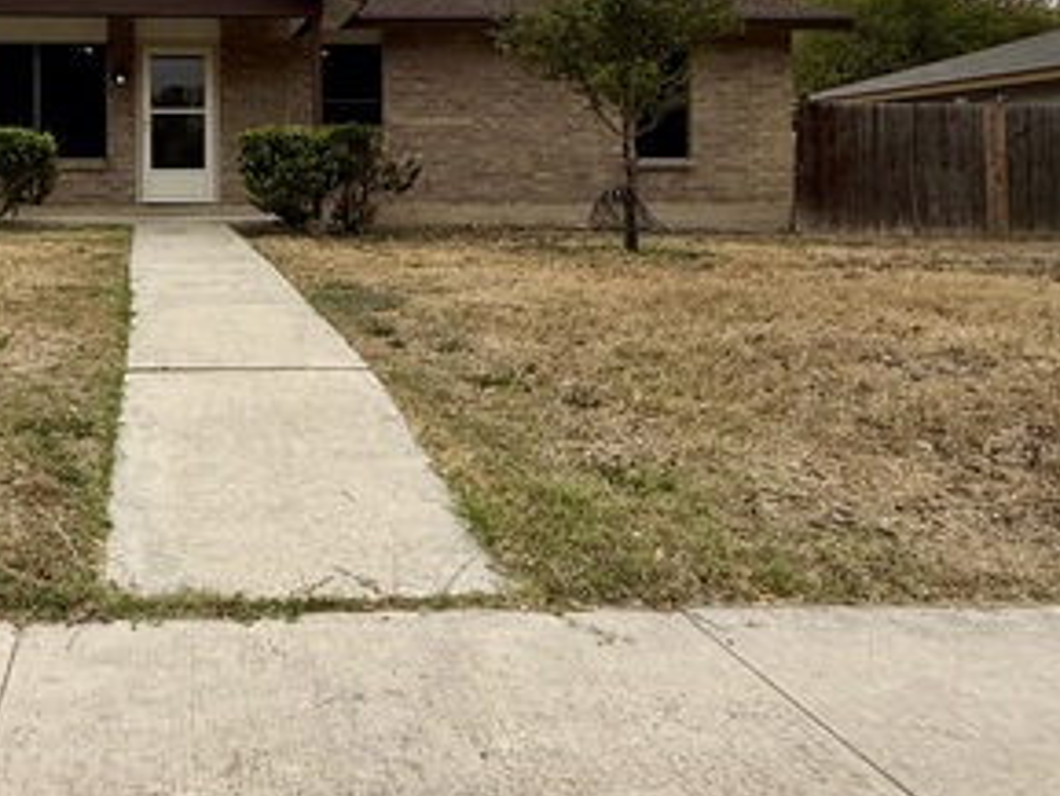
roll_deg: -0.2
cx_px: 187
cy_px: 191
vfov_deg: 43.9
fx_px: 950
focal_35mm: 31
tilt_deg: +1.4
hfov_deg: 53.7
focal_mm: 2.22
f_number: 2.2
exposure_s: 1/2165
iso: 80
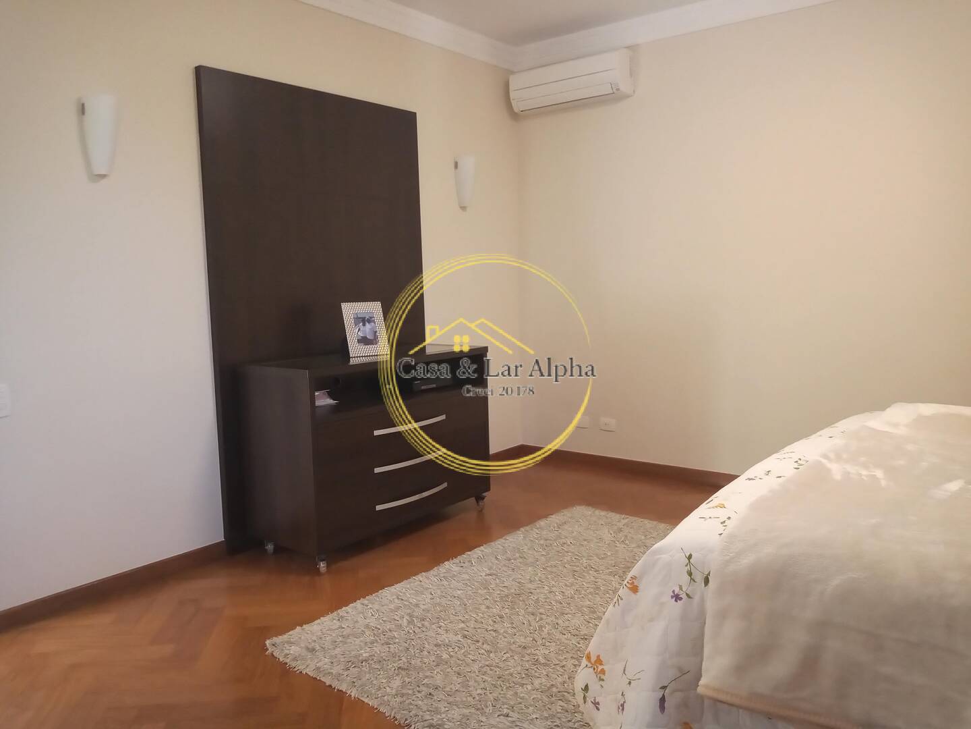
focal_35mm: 20
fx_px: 561
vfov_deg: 66.0
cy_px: 364
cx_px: 486
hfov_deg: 81.7
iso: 713
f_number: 2
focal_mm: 3.54
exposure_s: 1/20
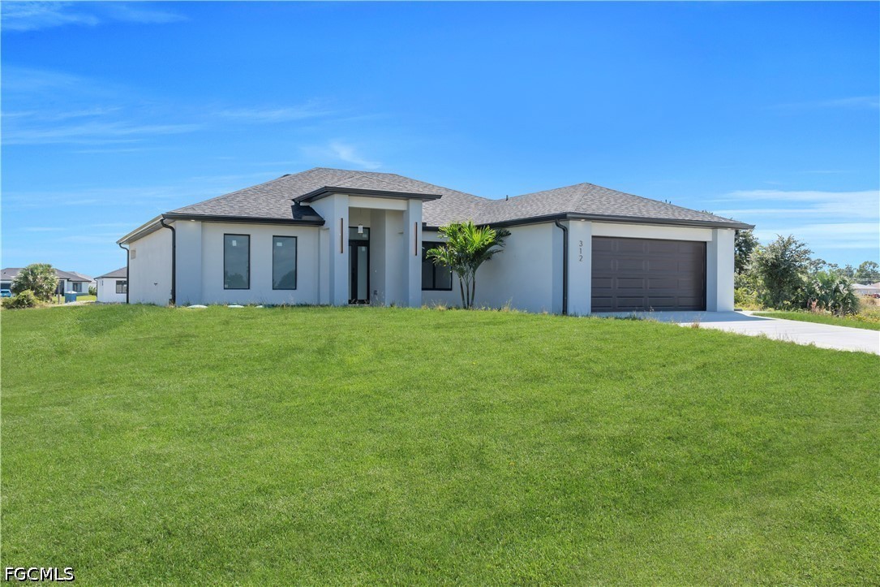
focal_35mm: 30
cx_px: 440
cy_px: 294
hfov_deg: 61.9
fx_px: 733
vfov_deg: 43.6
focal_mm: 20
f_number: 8
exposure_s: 1/320
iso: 100
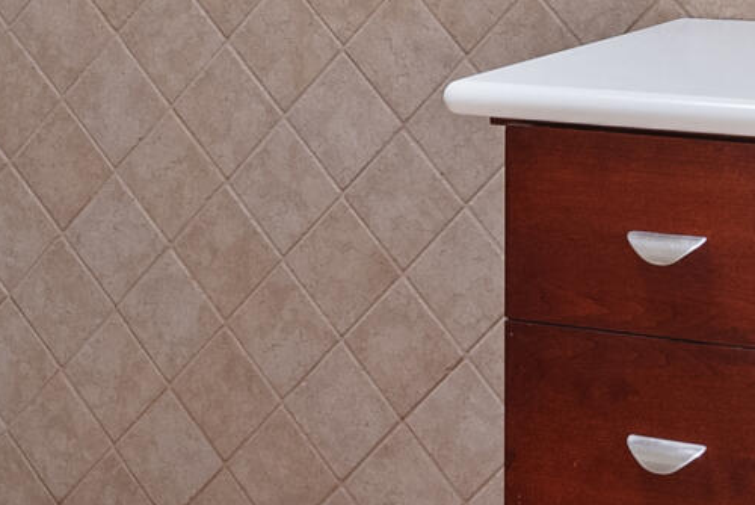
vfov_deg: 16.0
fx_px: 1679
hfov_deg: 23.6
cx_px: 855
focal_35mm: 80
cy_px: -201
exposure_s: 1/4
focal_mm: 16
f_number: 8
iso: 400
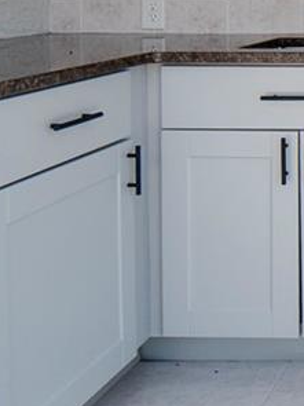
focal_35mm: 73
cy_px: 1
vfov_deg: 25.4
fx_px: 855
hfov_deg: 16.2
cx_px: 582
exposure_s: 1/1000
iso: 1000
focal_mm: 14
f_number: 4.5
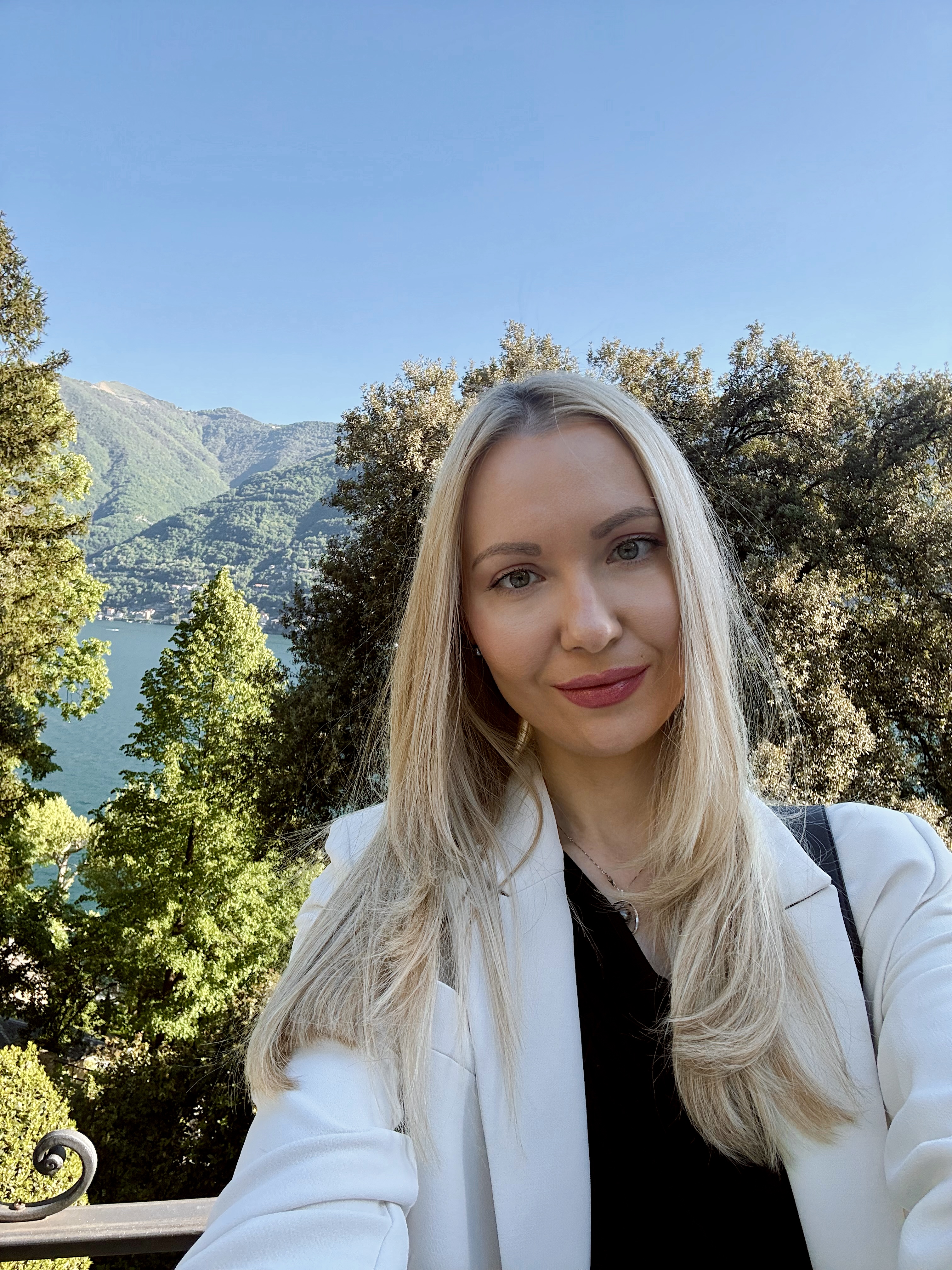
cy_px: 635
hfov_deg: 58.9
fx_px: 843
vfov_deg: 73.9
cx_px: 476
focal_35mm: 23
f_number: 1.9
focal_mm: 2.69
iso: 25
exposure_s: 1/454
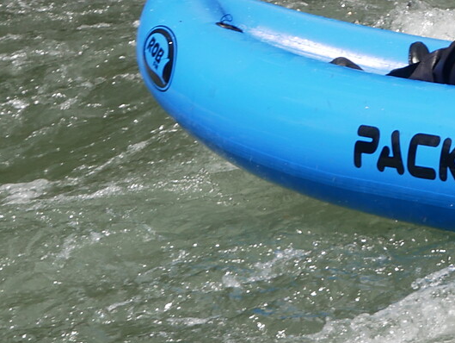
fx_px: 5250
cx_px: 440
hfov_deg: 5.0
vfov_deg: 3.7
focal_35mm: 399
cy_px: 132
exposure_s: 1/500
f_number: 8
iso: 200
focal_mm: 55
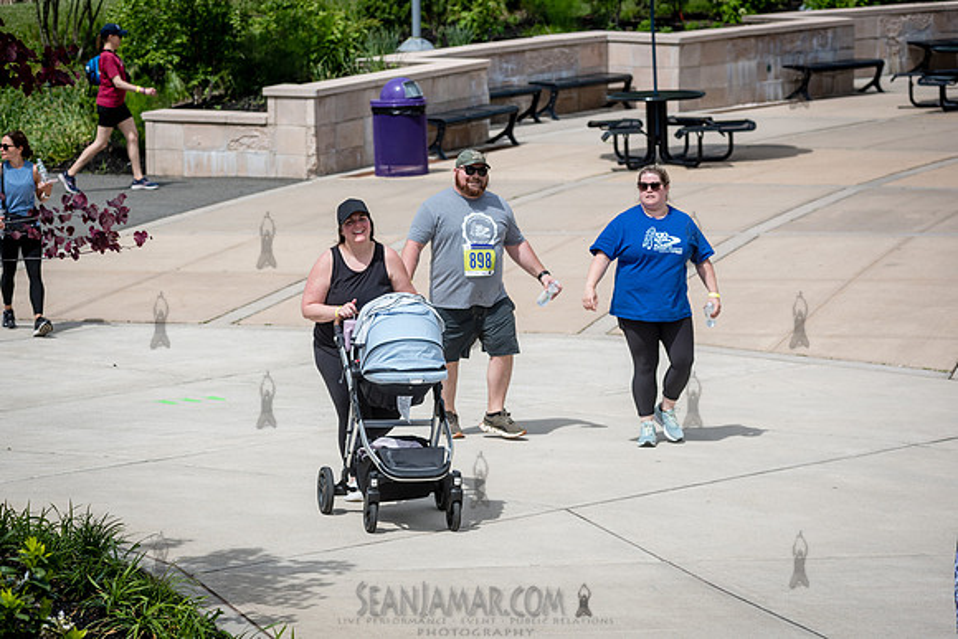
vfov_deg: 10.5
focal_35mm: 130
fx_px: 3473
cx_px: 467
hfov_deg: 15.7
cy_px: 319
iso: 250
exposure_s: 1/1600
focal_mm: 125
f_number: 4.5
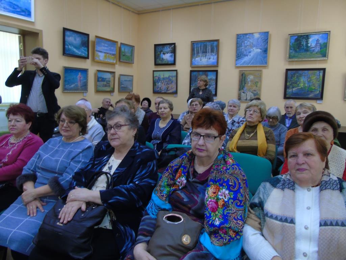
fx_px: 250
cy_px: 130
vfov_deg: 54.9
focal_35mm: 25
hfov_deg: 69.4
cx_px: 173
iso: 200
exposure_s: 1/30
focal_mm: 4.4
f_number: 3.6
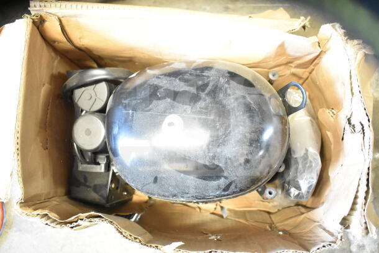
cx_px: 190
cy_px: 126
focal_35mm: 33
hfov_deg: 57.2
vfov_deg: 40.0
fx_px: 347
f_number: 3.8
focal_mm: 22
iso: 6400
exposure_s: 1/30
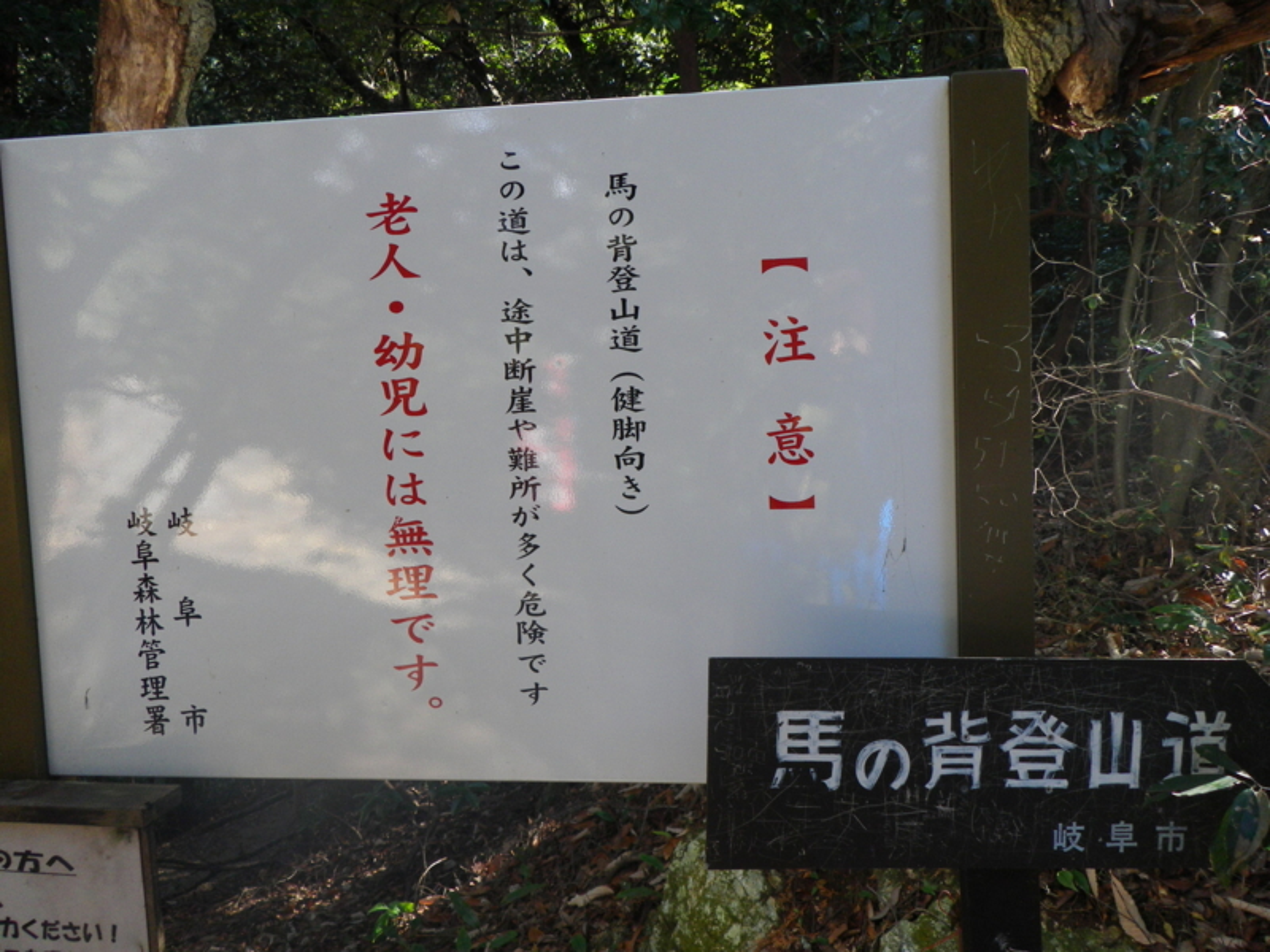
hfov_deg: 52.6
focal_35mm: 35
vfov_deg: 40.7
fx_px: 1284
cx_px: 635
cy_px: 476
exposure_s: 1/60
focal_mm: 6.2
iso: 100
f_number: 3.8
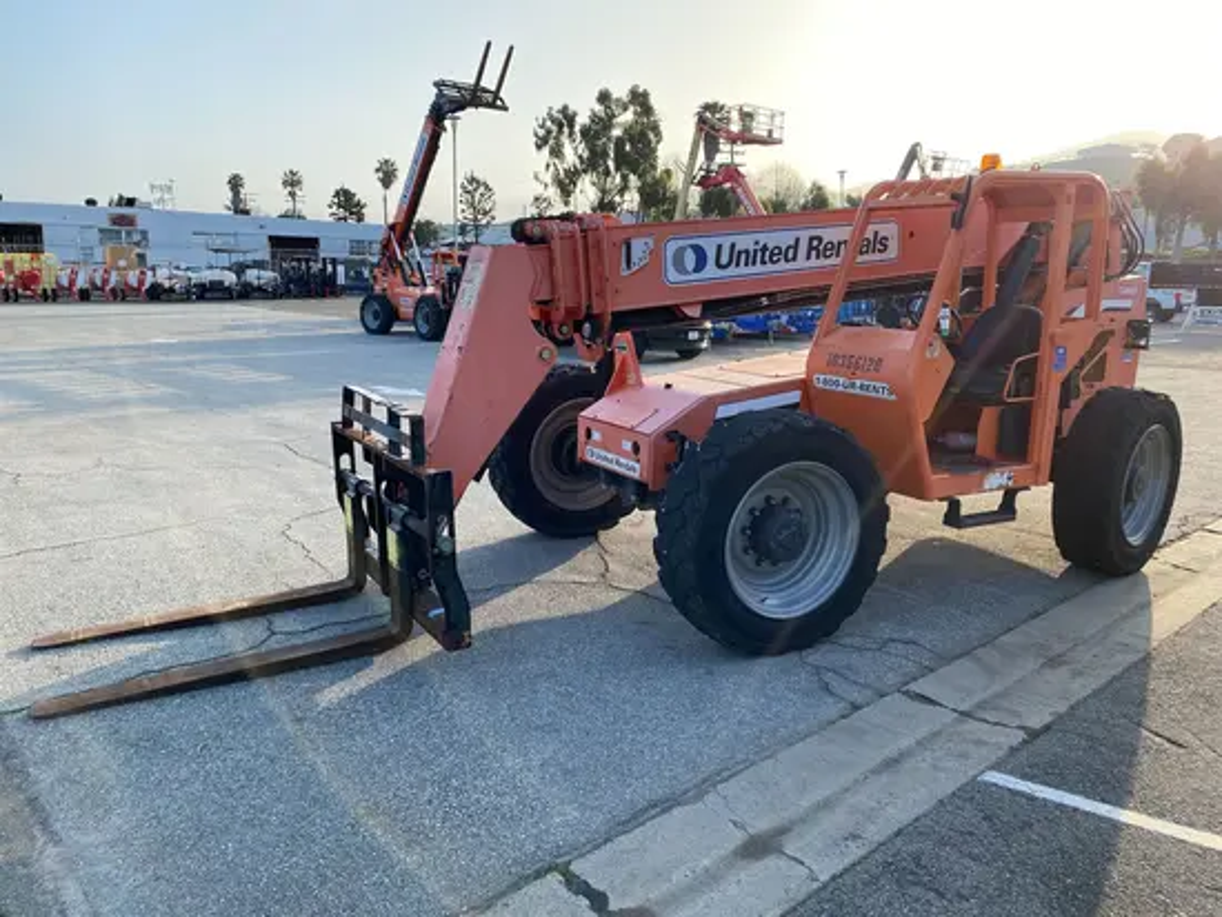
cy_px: 458
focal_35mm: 26
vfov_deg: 53.1
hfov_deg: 67.3
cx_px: 611
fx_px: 918
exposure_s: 1/827
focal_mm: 4.25
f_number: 1.8
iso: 32
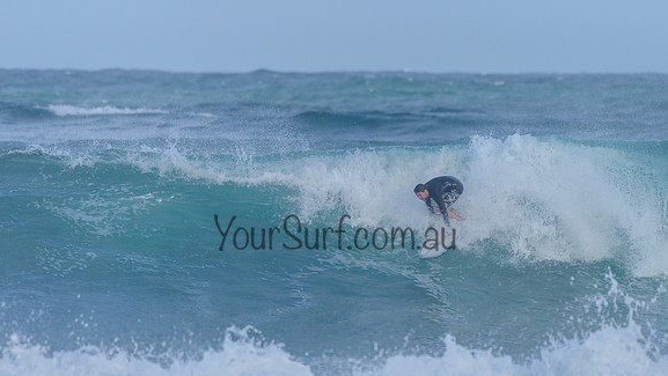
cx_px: 365
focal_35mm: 645
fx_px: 11428
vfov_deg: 1.9
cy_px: 176
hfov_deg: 3.3
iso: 450
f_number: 5.6
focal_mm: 500
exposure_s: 1/2000
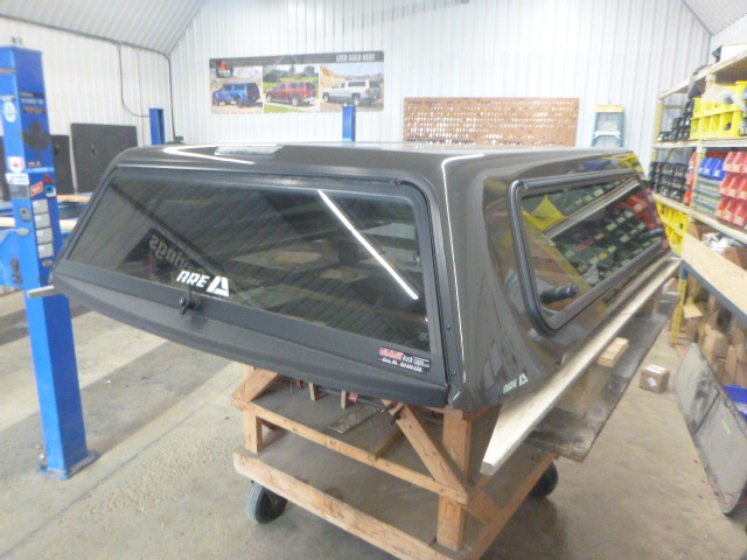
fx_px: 539
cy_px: 280
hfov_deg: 69.4
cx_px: 374
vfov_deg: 54.9
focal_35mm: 25
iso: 800
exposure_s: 1/25
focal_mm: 4.5
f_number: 3.9
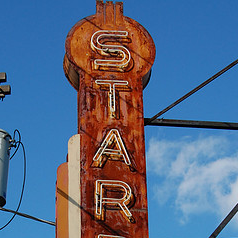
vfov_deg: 13.7
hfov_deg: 14.1
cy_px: 274
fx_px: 965
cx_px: 87
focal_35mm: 124
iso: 200
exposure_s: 1/320
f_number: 9
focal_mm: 40
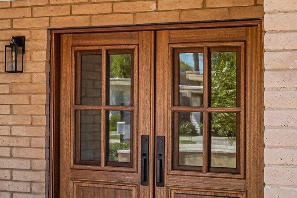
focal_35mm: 97
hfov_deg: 19.9
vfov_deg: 14.1
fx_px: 800
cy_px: 82
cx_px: -44
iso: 400
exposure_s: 1/200
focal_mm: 32
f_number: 8
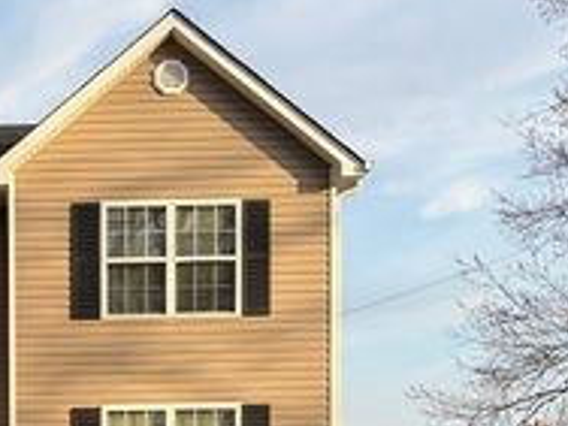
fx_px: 1132
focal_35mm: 69
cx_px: -3
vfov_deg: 19.8
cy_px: 536
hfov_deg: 26.6
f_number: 1.6
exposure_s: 1/1135
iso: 50
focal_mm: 5.96
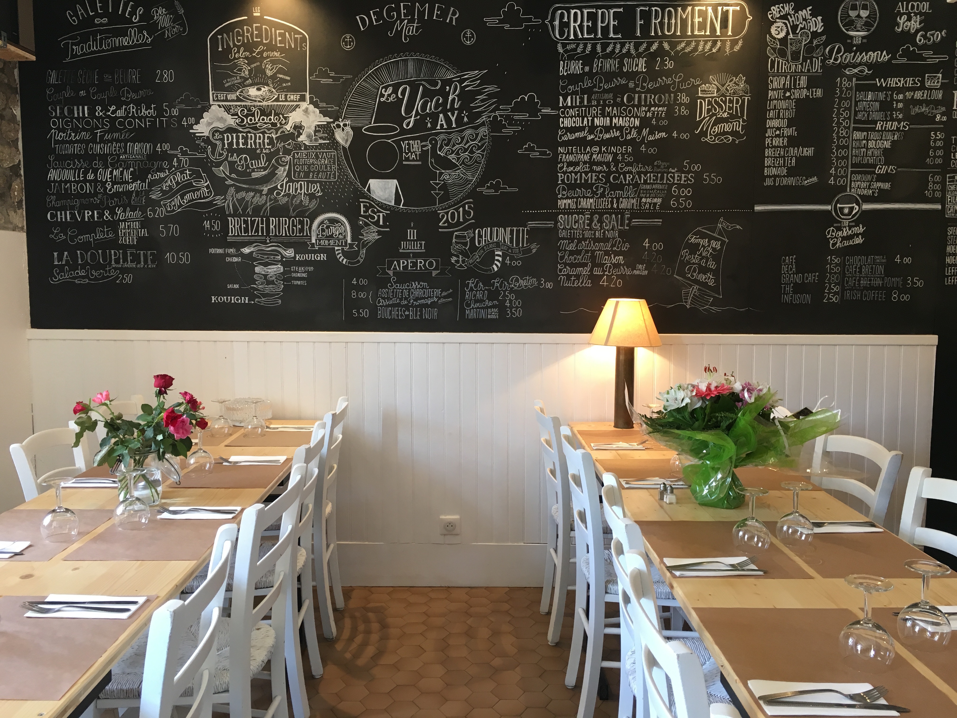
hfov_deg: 61.7
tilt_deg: -4.6
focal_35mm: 29
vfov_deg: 48.2
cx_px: 478
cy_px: 359
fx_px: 802
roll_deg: -0.4
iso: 80
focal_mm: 4.15
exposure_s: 1/33
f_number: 2.2
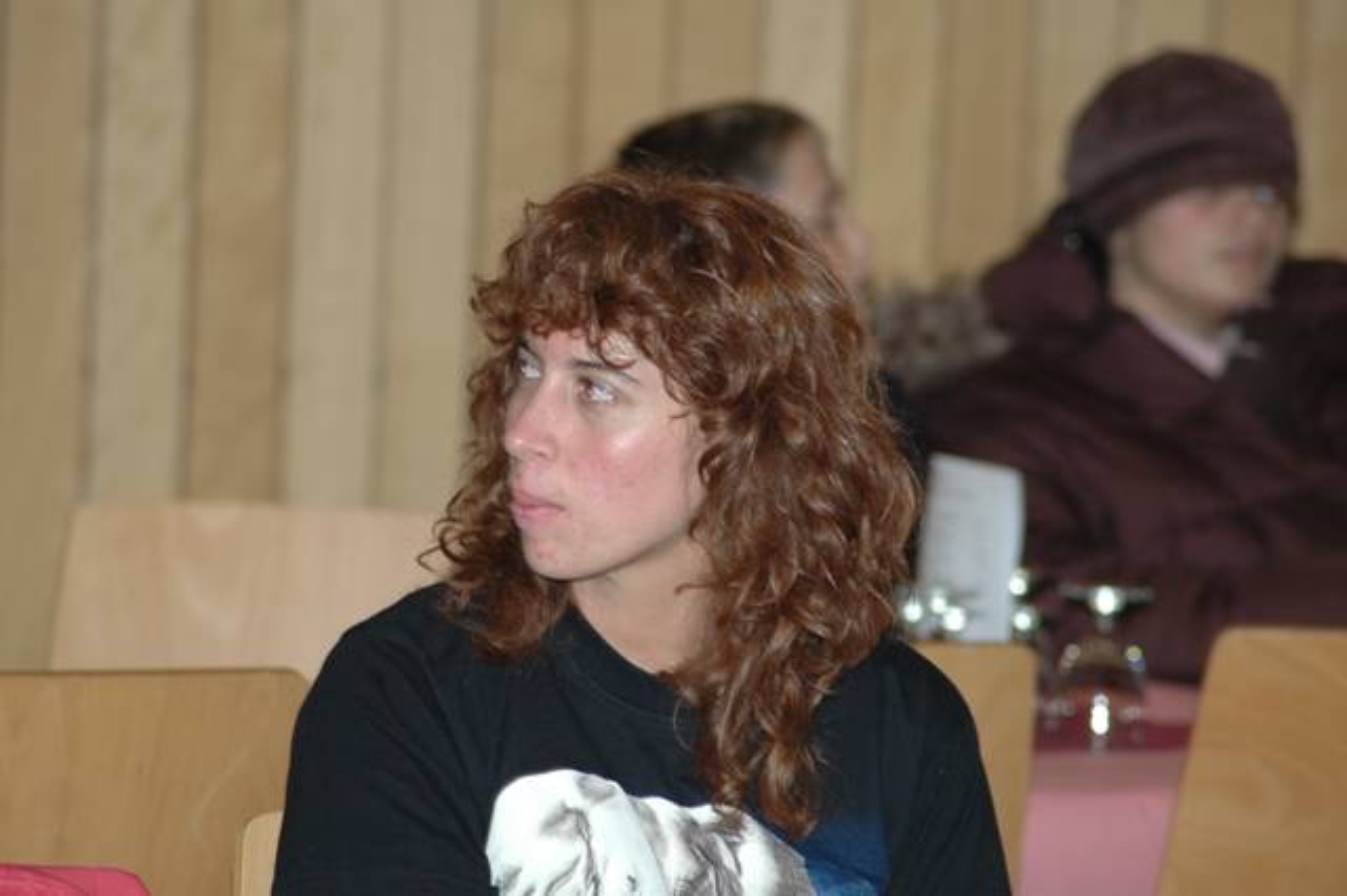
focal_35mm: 270
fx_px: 10097
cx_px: 674
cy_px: 448
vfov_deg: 5.1
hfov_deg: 7.6
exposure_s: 1/60
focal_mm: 180
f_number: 4.8
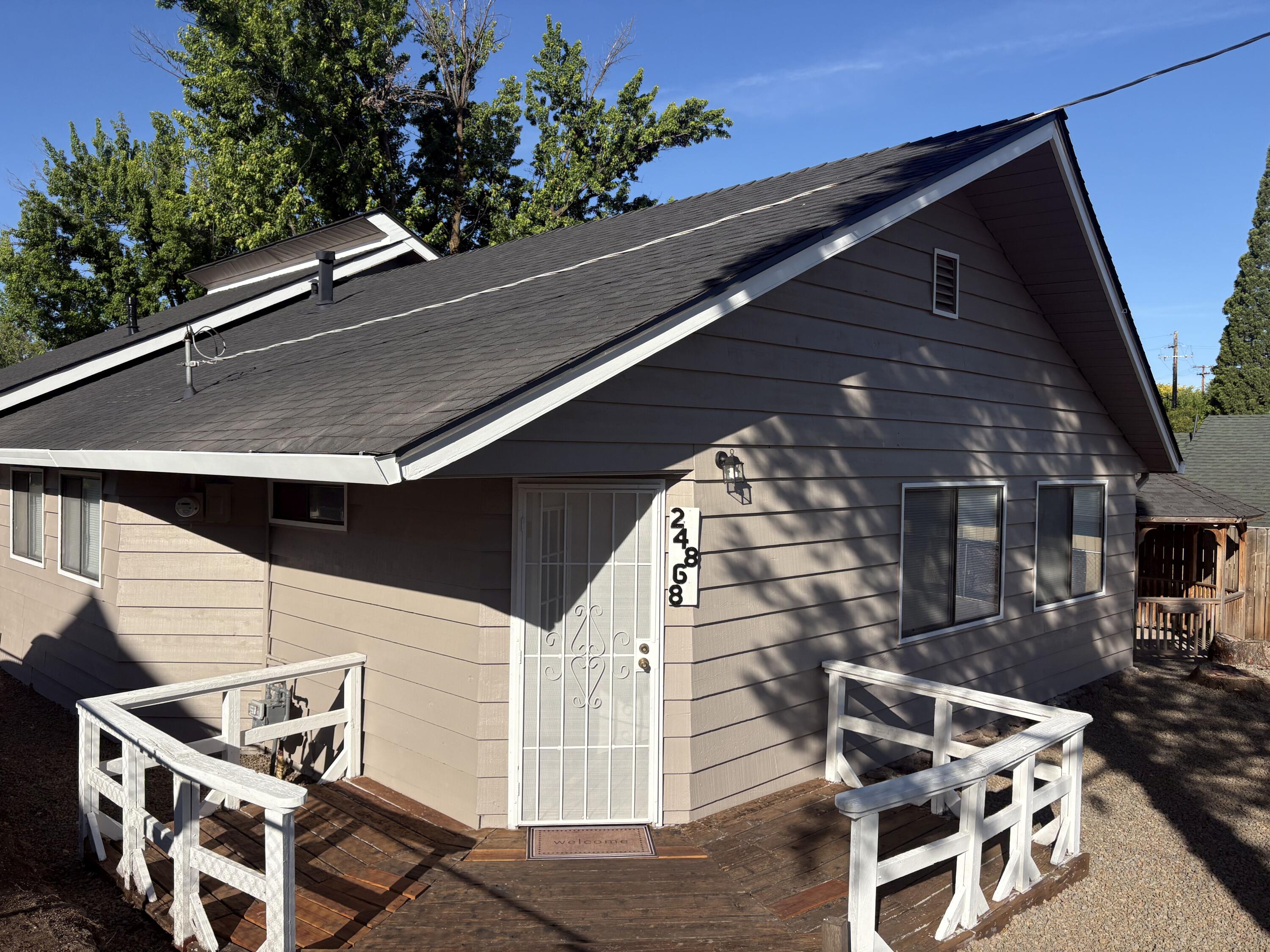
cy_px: 476
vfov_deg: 53.1
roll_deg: -0.6
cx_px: 635
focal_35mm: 26
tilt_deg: -1.5
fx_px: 954
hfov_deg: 67.3
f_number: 1.6
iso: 50
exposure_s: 1/4065
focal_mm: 5.96
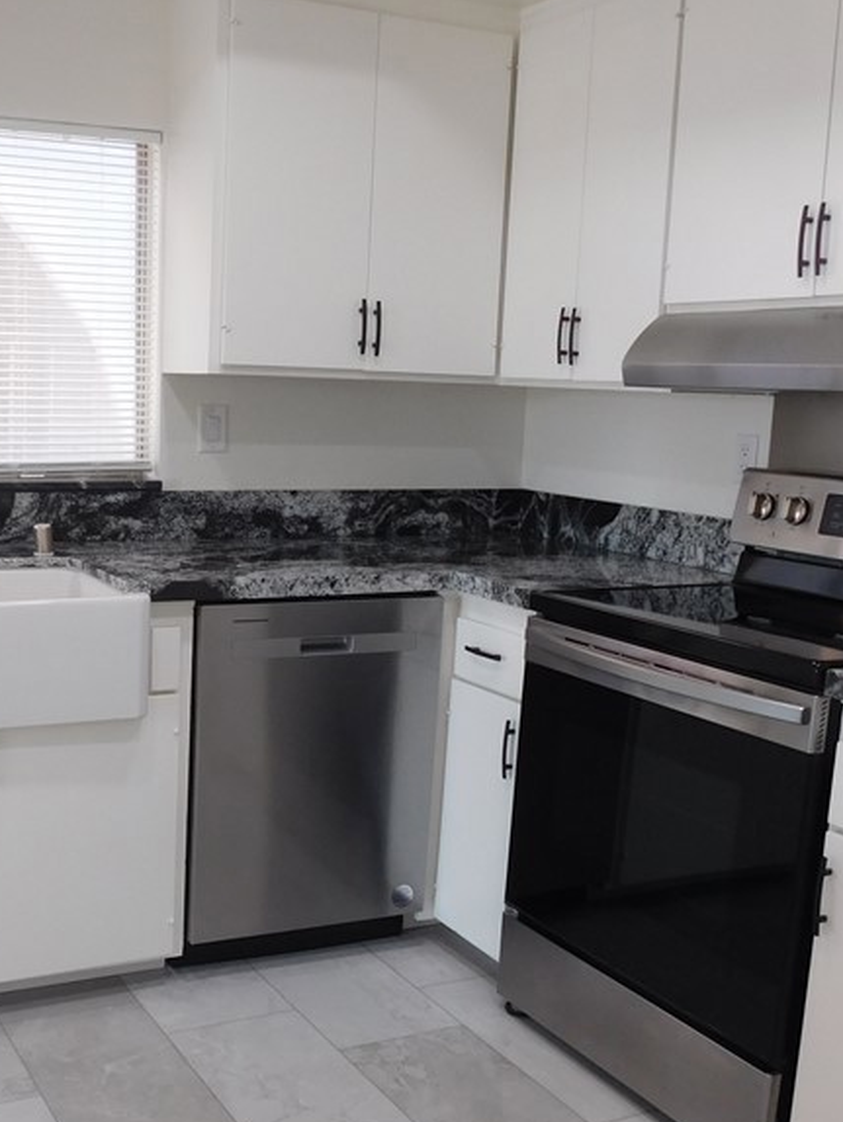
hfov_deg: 34.5
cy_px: 618
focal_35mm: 41
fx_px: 1330
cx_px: 221
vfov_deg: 45.7
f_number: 3
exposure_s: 1/60
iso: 125
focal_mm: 4
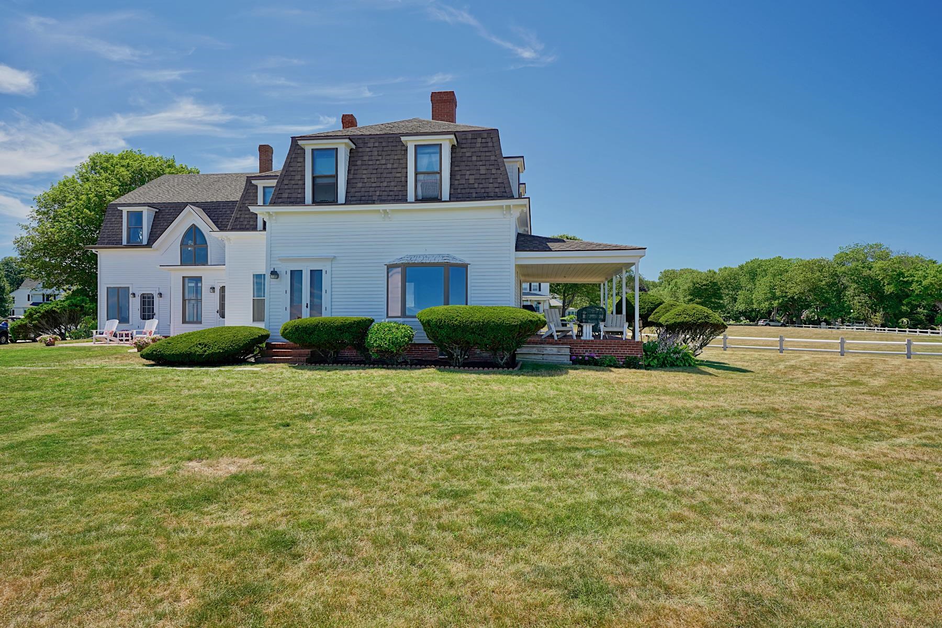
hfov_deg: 84.0
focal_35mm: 20
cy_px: 314
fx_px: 523
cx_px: 471
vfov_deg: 61.9
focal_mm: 20
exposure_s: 1/200
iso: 100
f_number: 8
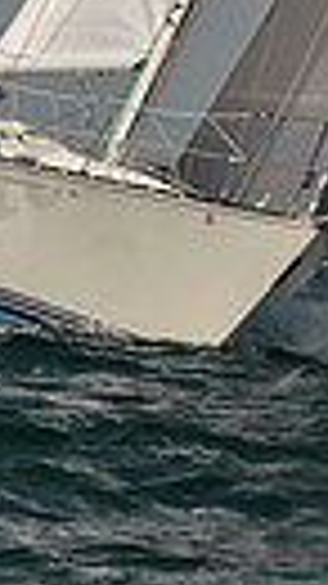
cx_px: 411
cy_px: -531
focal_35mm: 328
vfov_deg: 6.4
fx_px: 5078
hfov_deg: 3.7
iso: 400
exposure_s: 1/800
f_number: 9
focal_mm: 70
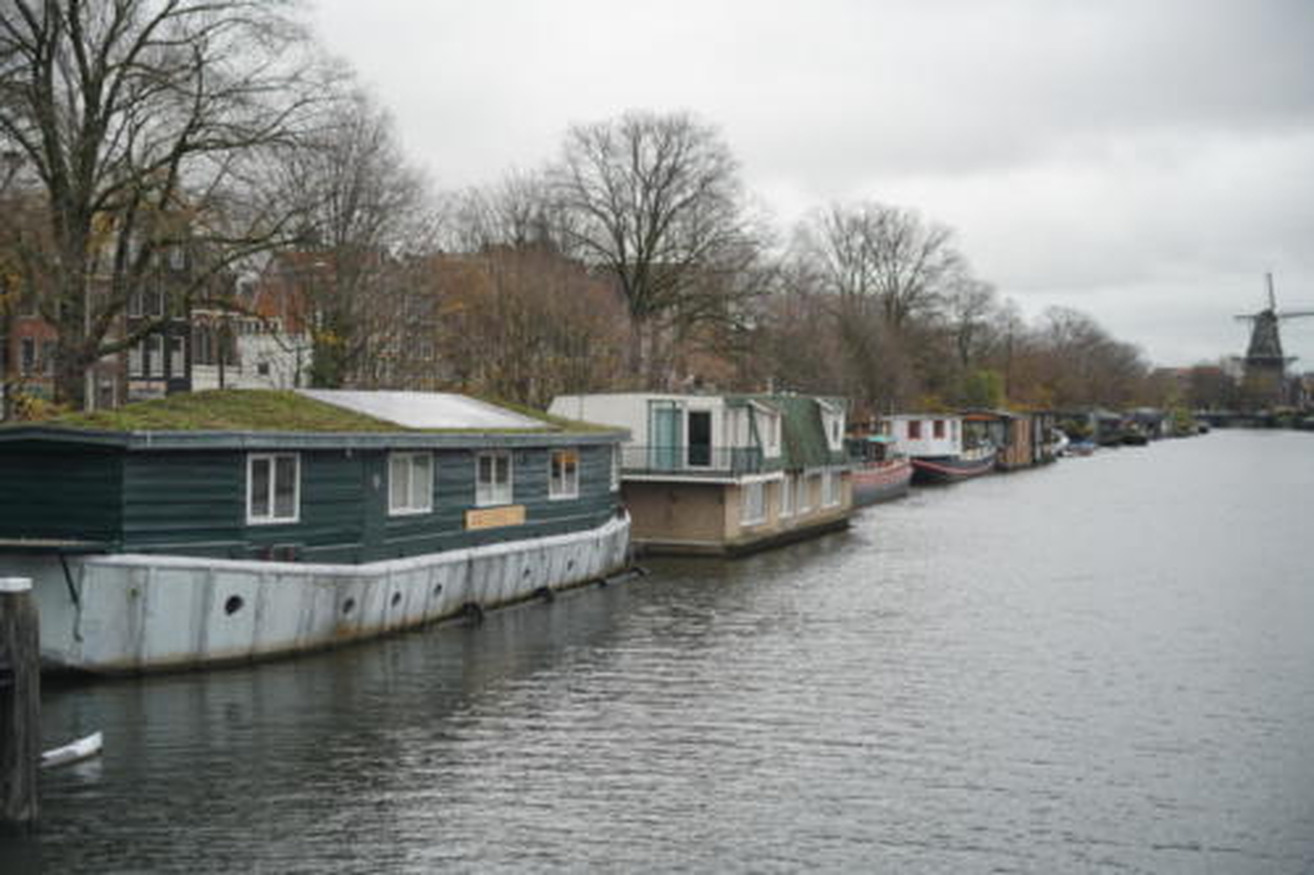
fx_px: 1824
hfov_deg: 39.6
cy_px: 438
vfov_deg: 27.0
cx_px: 657
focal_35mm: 50
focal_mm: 50
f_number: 3.5
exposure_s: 1/60
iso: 160
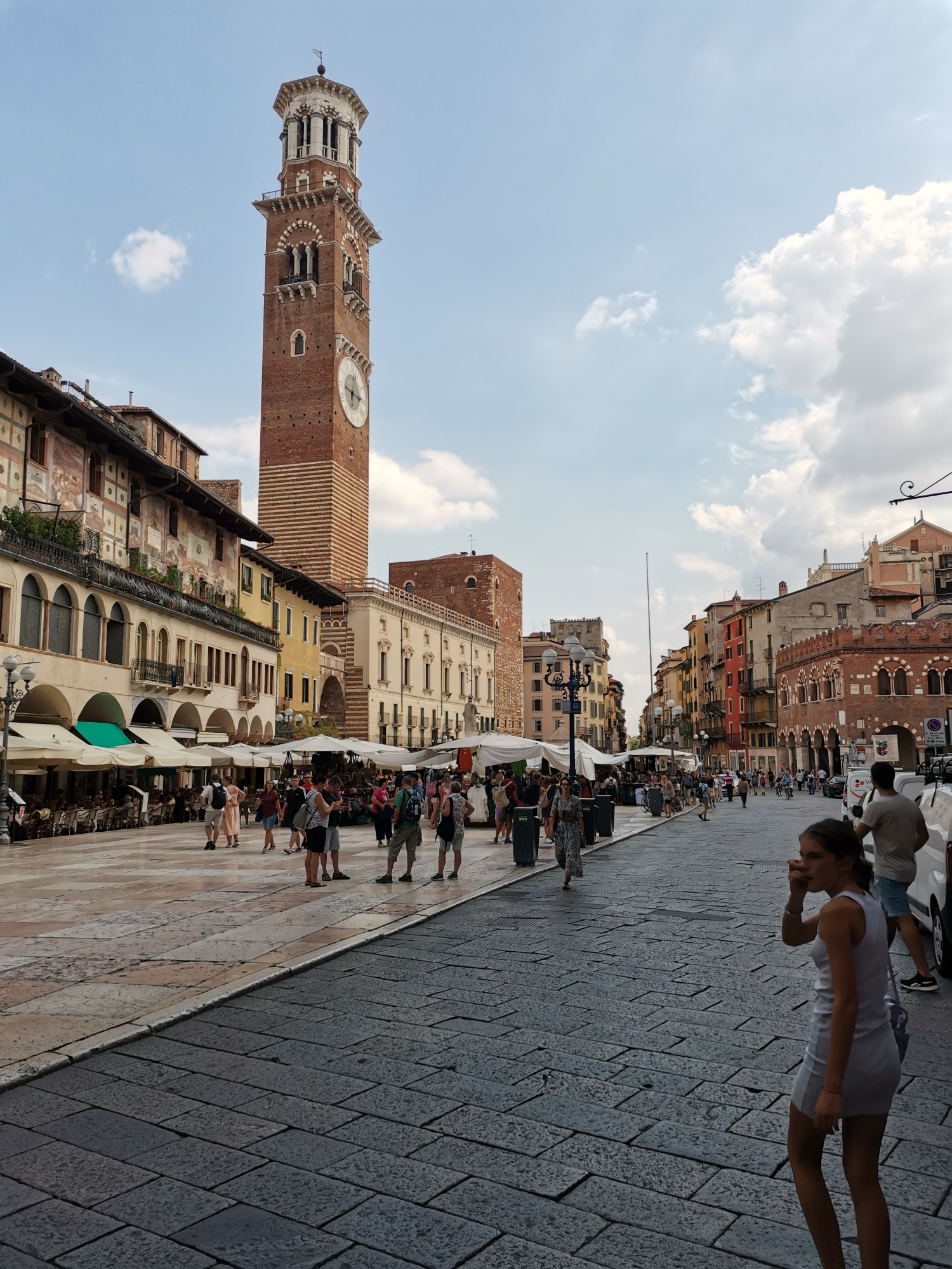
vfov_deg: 67.3
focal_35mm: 26
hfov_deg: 53.1
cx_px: 476
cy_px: 634
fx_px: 953
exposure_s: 1/1739
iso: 50
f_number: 1.8
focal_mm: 4.75
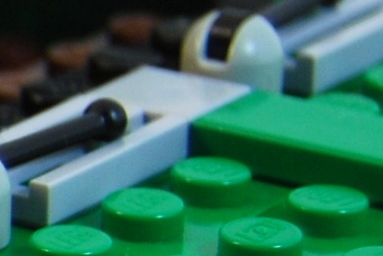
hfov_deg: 4.7
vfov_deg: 3.3
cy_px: 282
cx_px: -977
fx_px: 4388
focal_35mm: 412
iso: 200
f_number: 5.6
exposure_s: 1/125
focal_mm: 35
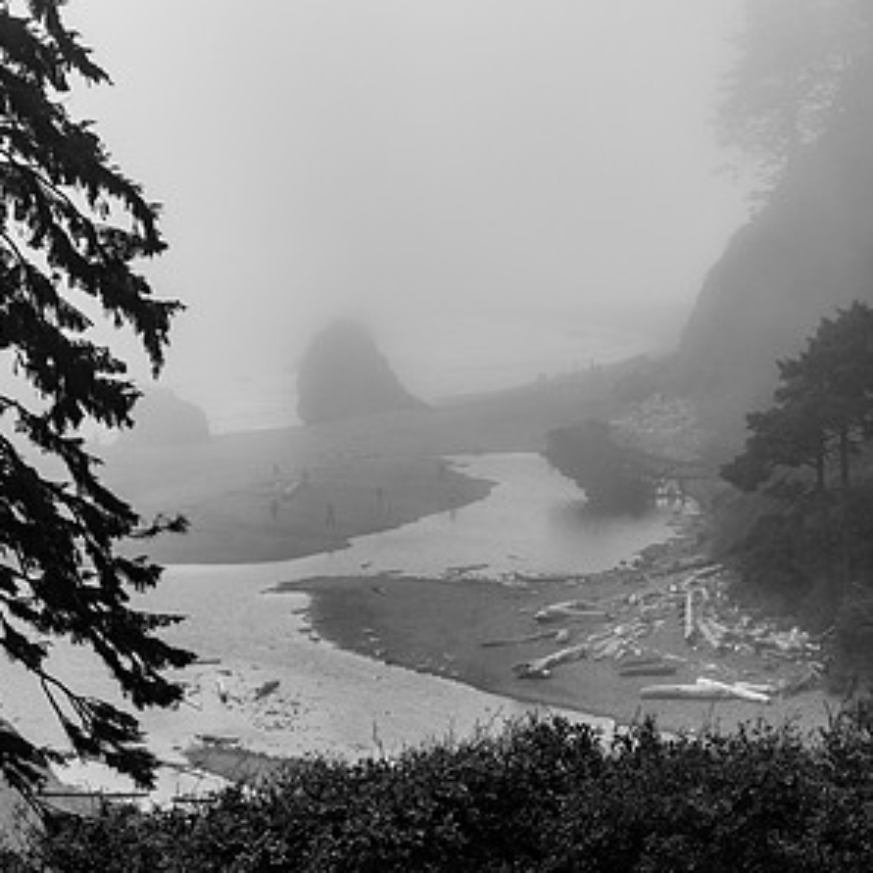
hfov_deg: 16.3
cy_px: 256
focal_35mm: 107
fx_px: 3053
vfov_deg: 16.2
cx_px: 435
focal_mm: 55
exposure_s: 1/1100
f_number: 5.6
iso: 125
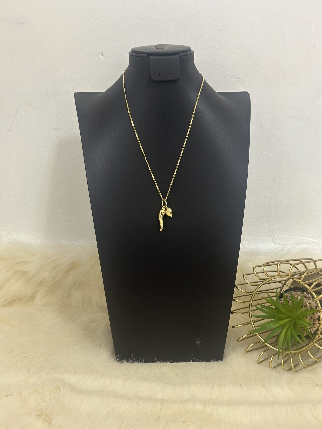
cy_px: 214
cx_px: 161
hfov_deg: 30.3
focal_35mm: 48
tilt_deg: -9.6
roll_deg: -1.3
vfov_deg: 39.7
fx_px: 595
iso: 160
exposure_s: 1/60
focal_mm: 6.86
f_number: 1.78
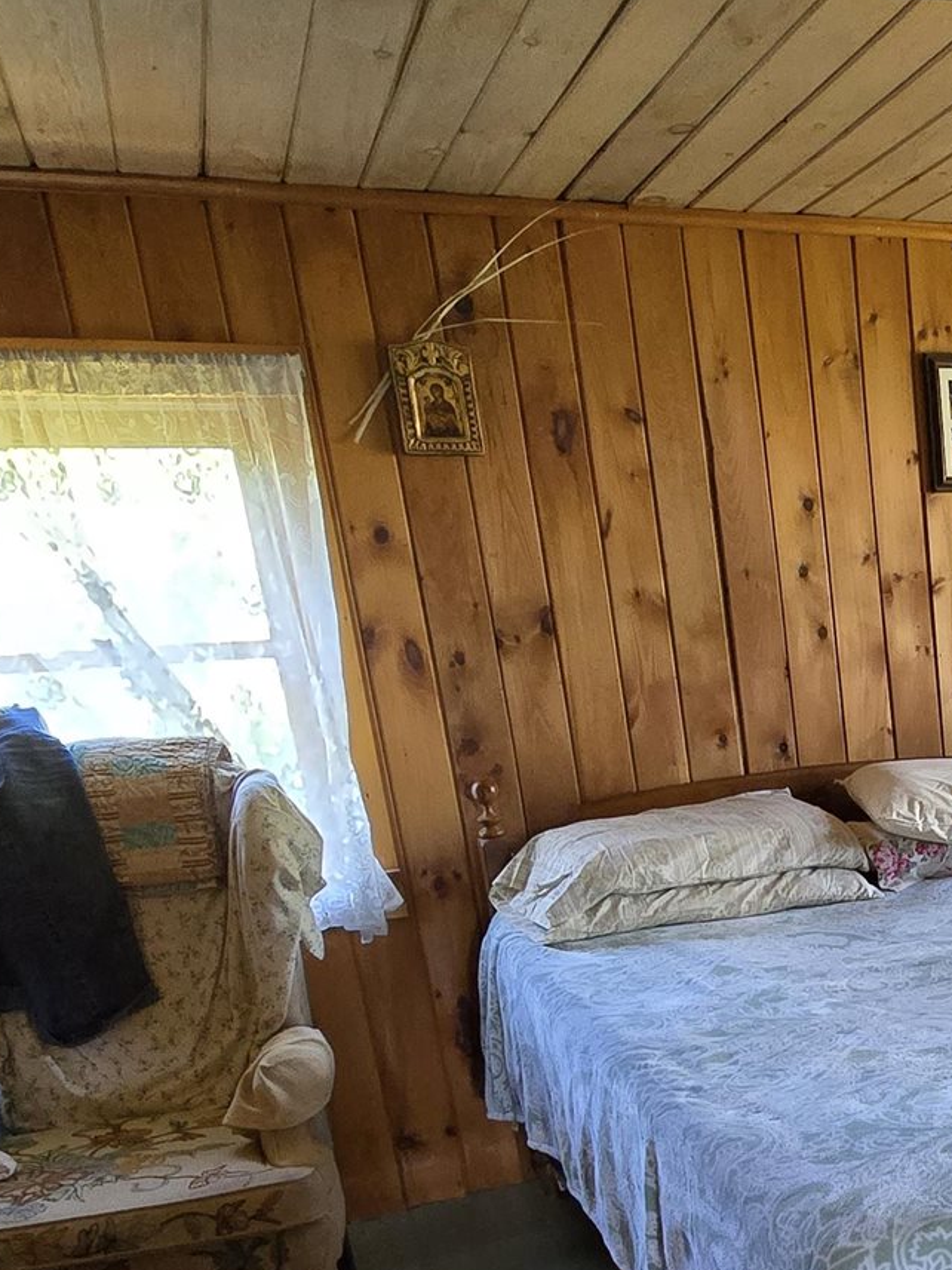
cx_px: 998
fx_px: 1283
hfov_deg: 35.8
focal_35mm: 35
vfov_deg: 49.3
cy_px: 1031
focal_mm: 2.2
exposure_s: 1/60
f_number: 2.2
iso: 1000
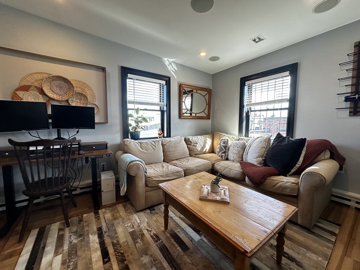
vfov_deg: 85.7
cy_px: 135
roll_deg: -0.2
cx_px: 180
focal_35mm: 14
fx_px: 146
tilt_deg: -4.7
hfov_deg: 102.1
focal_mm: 2.22
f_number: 2.2
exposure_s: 1/120
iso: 200
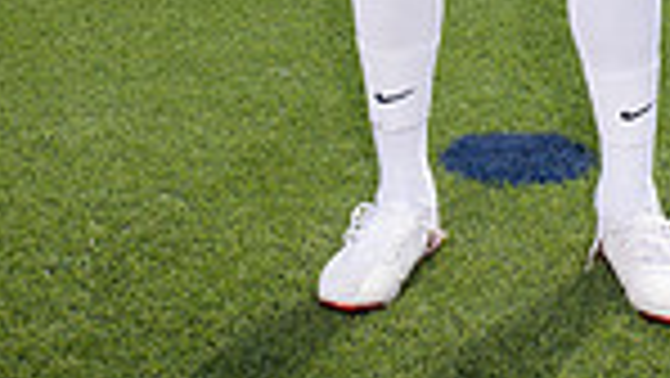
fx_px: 1973
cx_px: 517
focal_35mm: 111
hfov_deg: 19.1
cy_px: -549
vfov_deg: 9.6
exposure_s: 1/320
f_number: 7.1
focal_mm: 35
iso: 125
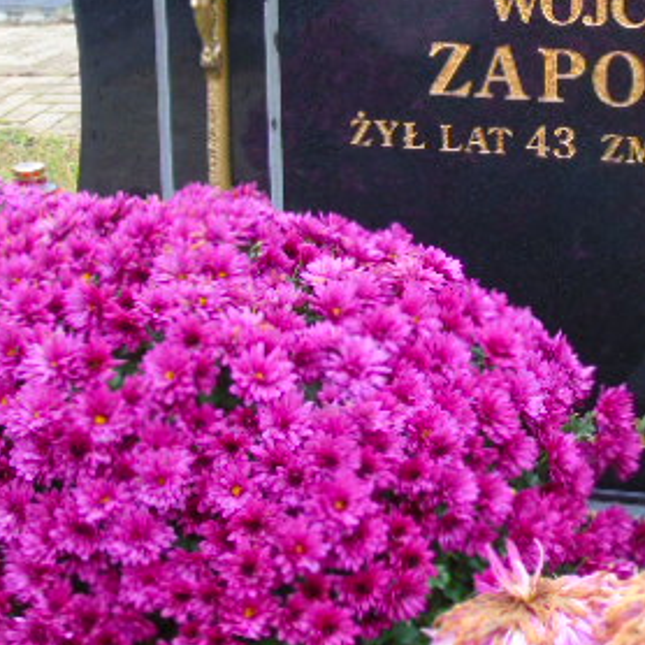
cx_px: 564
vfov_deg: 15.7
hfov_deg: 15.7
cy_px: 148
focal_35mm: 110
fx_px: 2319
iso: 80
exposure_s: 1/30
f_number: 4.3
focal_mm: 9.6
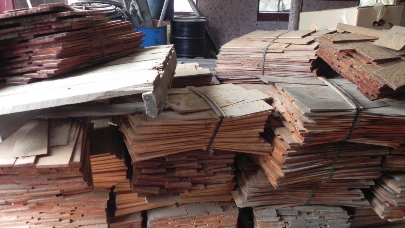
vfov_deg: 36.1
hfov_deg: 60.9
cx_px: 224
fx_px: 344
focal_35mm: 32
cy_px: 161
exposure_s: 1/30
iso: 329
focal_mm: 4.6
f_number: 2.8
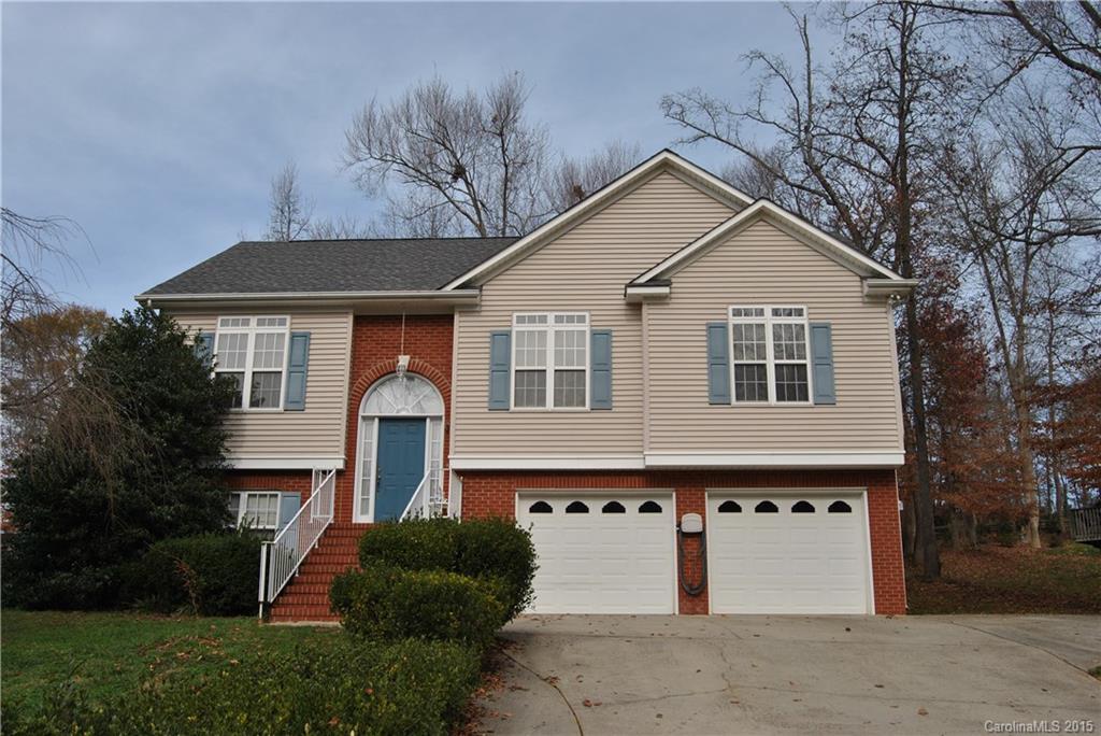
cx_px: 550
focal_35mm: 33
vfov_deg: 40.0
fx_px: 1010
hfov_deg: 57.2
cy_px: 368
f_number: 8
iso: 100
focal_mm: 22
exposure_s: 1/250
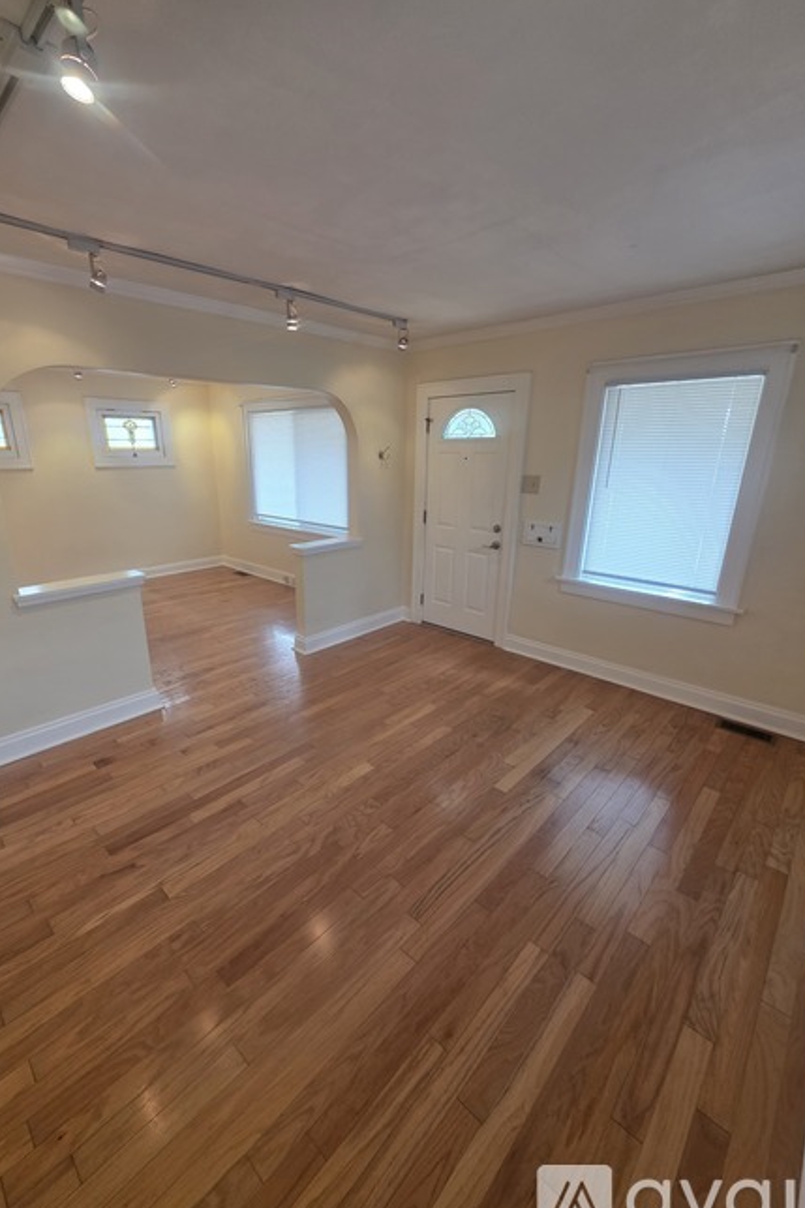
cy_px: 614
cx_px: 372
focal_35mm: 14
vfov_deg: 104.3
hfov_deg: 81.0
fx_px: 470
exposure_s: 1/120
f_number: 1.9
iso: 125
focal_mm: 2.2
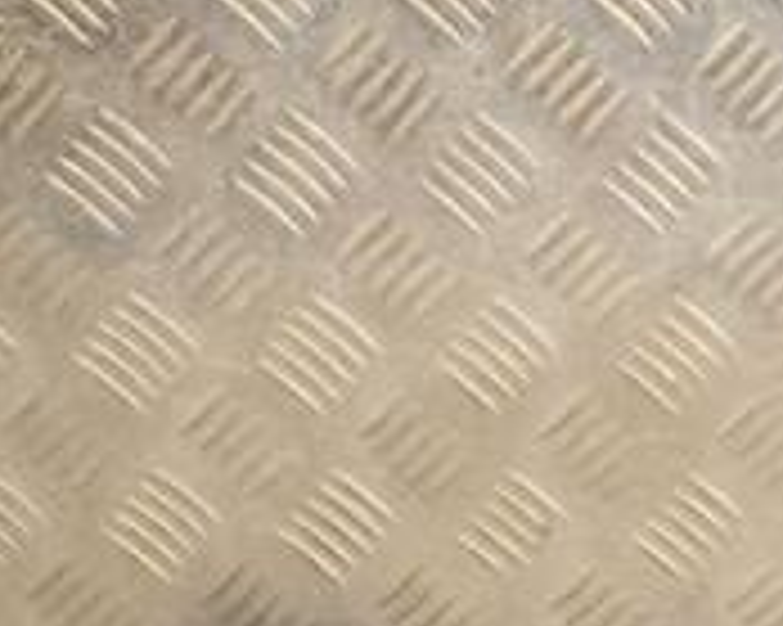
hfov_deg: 13.3
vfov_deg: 11.3
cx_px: 1197
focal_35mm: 136
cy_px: 522
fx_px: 3150
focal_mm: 28
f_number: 5
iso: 800
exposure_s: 1/200
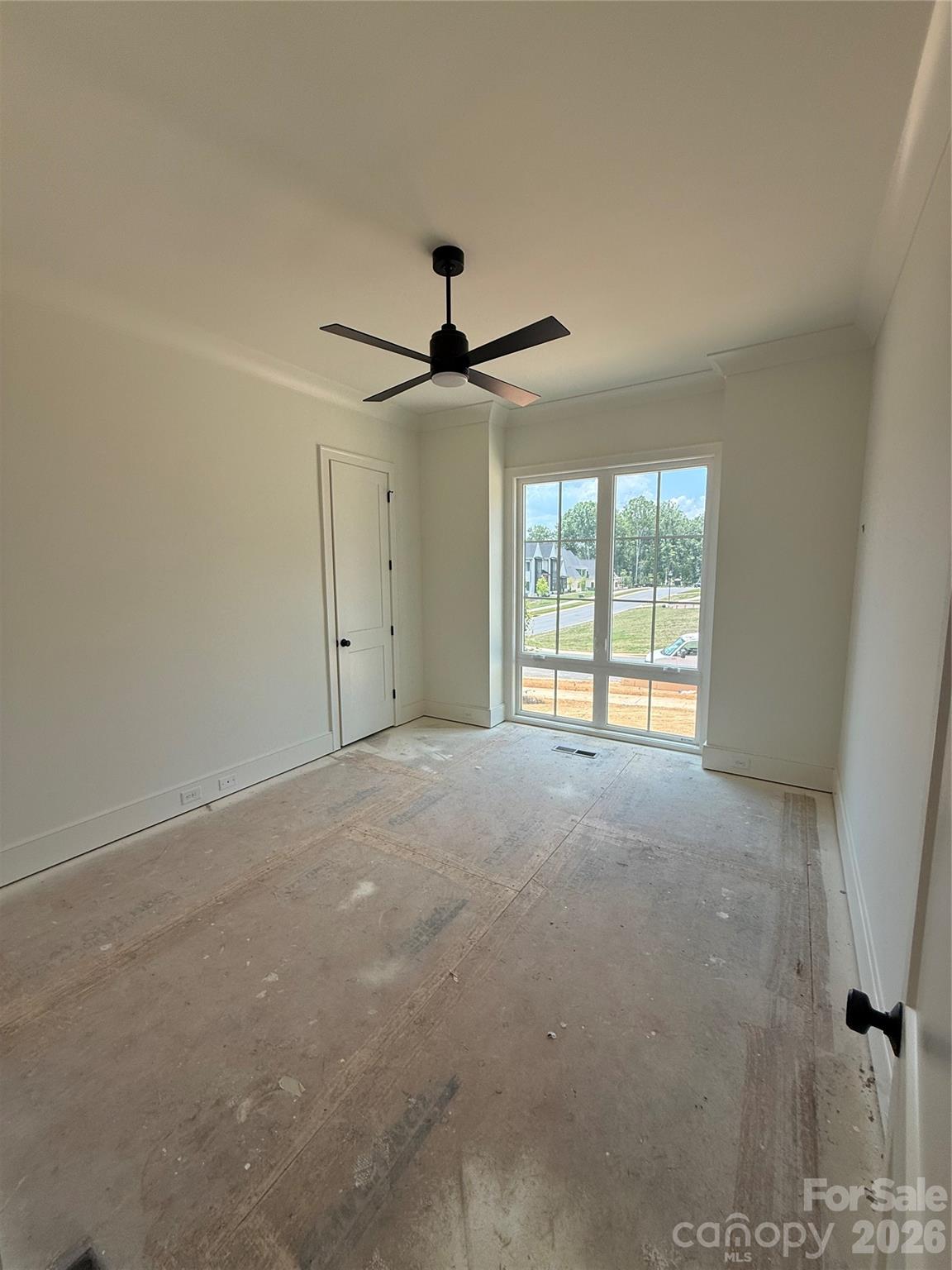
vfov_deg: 102.1
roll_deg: +0.1
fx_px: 513
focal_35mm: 14
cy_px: 635
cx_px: 476
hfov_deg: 85.7
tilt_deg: -5.5
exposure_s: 1/540
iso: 64
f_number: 2.2
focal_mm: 2.22
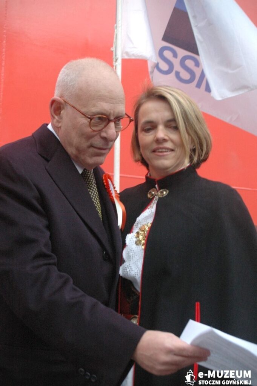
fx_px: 804
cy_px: 193
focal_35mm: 75
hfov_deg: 18.2
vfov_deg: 27.0
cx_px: 128
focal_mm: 50
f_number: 7.1
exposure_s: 1/100
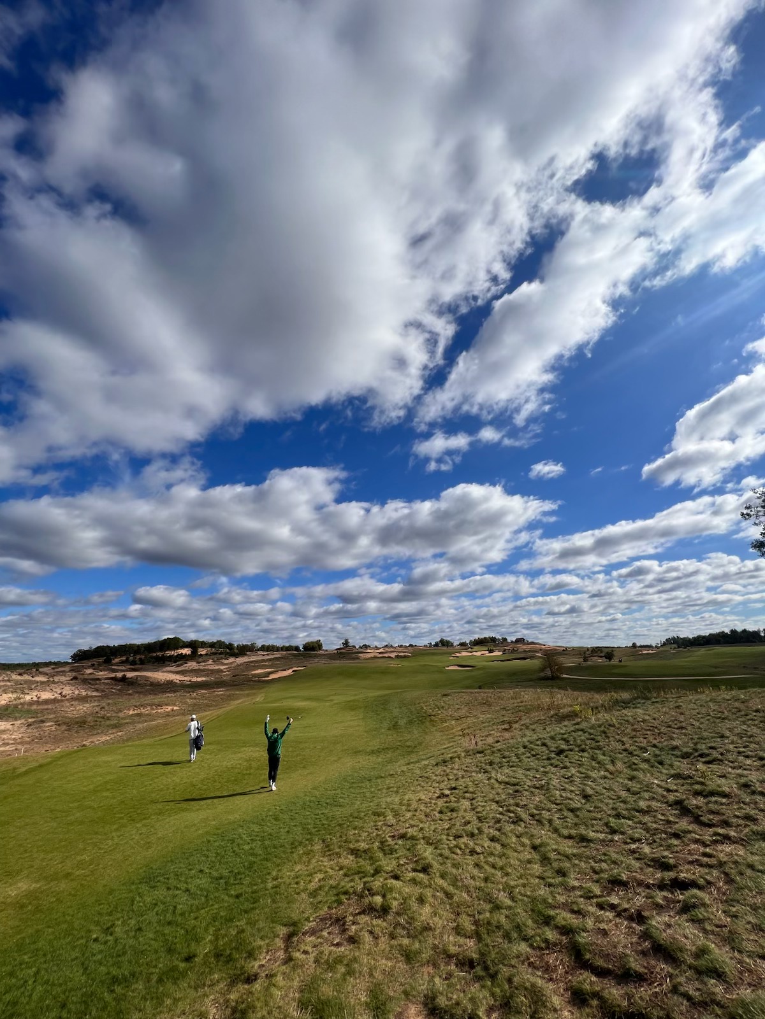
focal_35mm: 13
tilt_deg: +21.4
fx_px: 383
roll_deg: +2.8
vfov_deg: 106.2
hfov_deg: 89.9
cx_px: 382
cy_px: 510
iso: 32
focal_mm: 1.57
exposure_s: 1/4219
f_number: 1.8
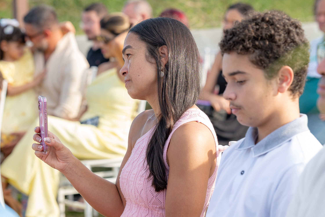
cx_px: 144
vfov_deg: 9.5
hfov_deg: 14.2
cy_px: 118
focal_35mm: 145
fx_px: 1309
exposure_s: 1/640
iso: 200
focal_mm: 85
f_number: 3.5
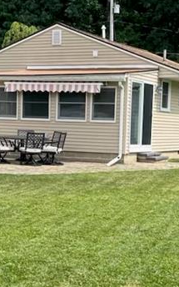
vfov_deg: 24.9
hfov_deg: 15.9
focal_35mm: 82
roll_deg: -1.3
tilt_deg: -9.7
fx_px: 640
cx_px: 98
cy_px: 223
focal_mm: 5.1
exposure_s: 1/2410
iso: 50
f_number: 1.6
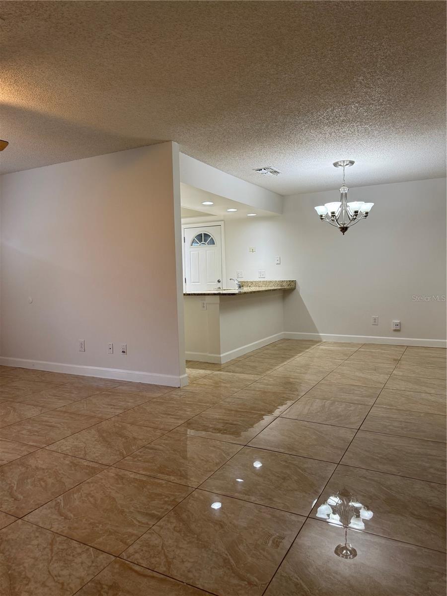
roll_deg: +1.0
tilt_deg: -3.2
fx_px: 413
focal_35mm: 24
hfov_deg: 56.8
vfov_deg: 71.6
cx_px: 224
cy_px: 298
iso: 125
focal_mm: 6.76
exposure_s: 1/120
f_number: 1.78
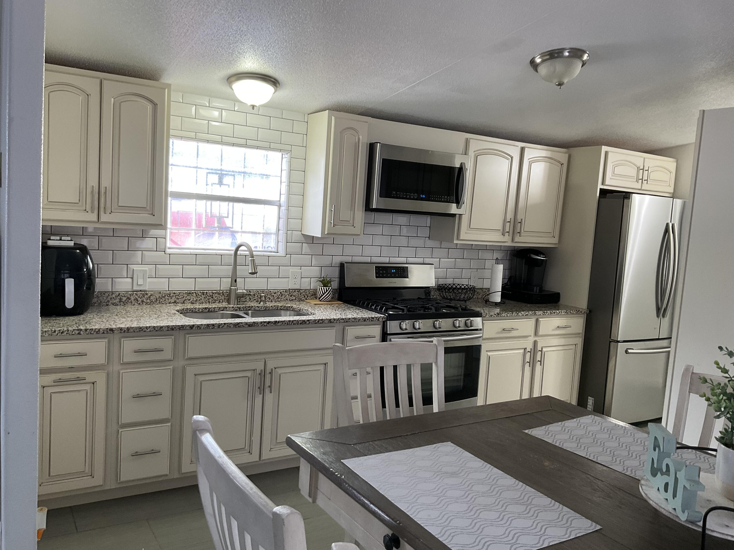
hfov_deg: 61.7
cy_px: 275
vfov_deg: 48.2
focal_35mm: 29
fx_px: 615
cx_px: 367
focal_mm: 3
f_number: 1.8
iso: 50
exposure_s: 1/60
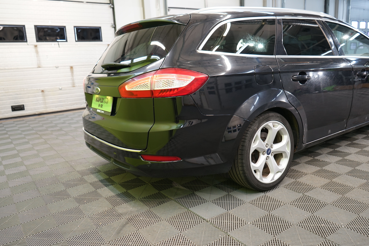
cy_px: 123
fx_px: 287
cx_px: 184
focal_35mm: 28
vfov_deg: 46.4
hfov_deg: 65.5
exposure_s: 1/30
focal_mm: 28
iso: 500
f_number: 4
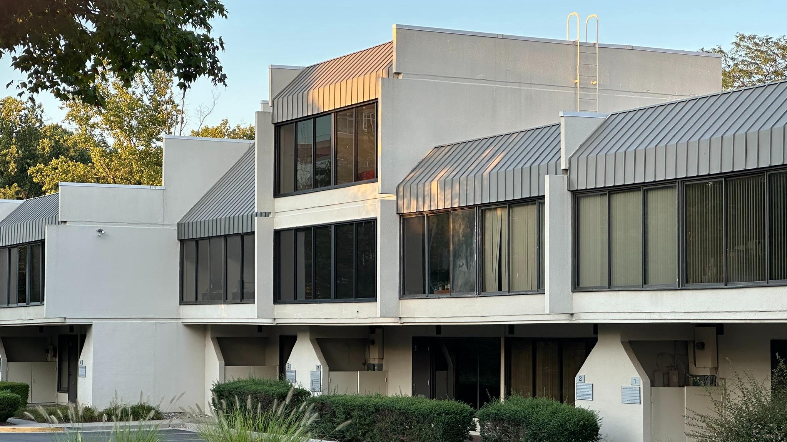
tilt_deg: +3.0
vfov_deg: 14.4
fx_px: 1753
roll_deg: -0.8
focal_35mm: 84
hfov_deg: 25.3
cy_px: 258
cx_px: 394
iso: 40
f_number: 2.8
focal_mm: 9
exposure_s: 1/99
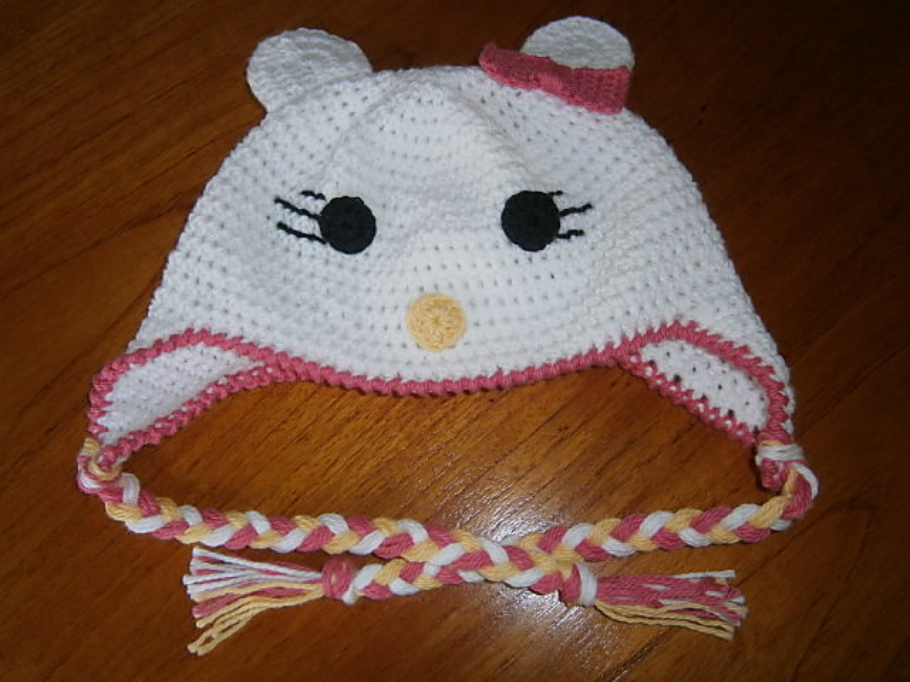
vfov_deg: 53.1
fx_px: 683
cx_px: 455
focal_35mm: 26
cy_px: 341
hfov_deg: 67.3
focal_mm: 4.7
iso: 125
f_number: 2.8
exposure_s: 1/30
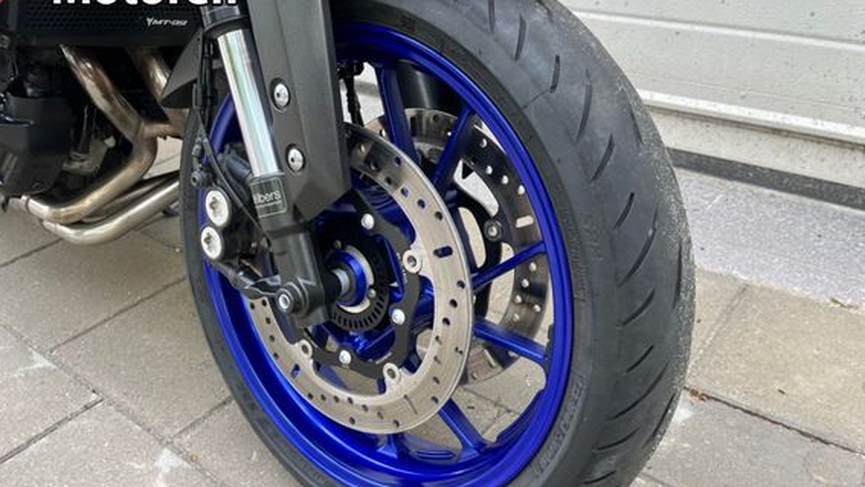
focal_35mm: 32
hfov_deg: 60.9
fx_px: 734
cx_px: 384
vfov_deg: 36.7
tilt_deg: -30.4
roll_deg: +1.0
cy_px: 240
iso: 40
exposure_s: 1/121
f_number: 1.6
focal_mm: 5.1
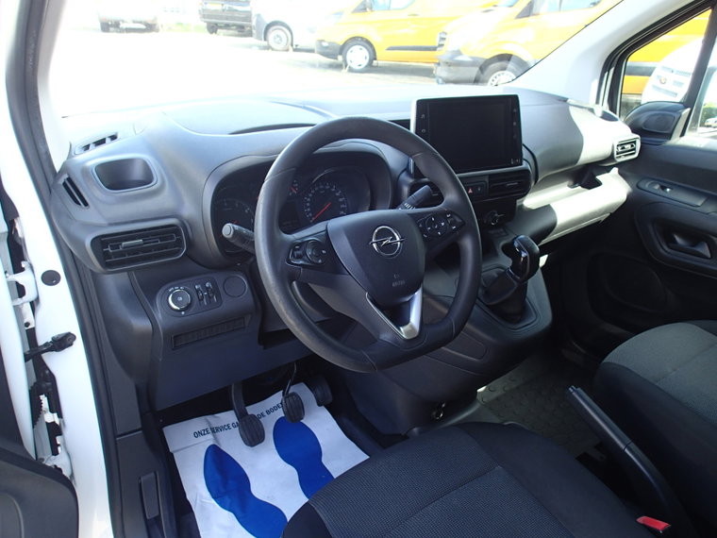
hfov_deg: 69.4
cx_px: 358
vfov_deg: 54.9
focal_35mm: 25
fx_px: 518
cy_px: 269
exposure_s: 1/60
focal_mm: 4.5
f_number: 2.8
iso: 100
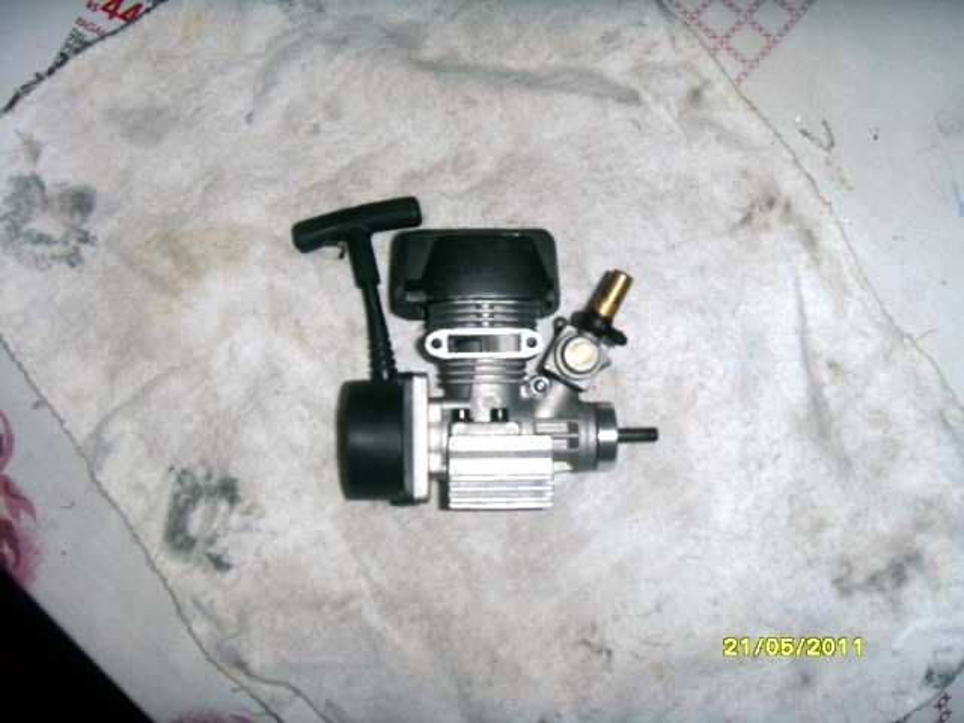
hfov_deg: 47.9
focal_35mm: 39
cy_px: 362
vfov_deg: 36.8
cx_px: 482
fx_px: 1086
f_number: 3.5
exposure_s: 1/45
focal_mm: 6.6
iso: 100
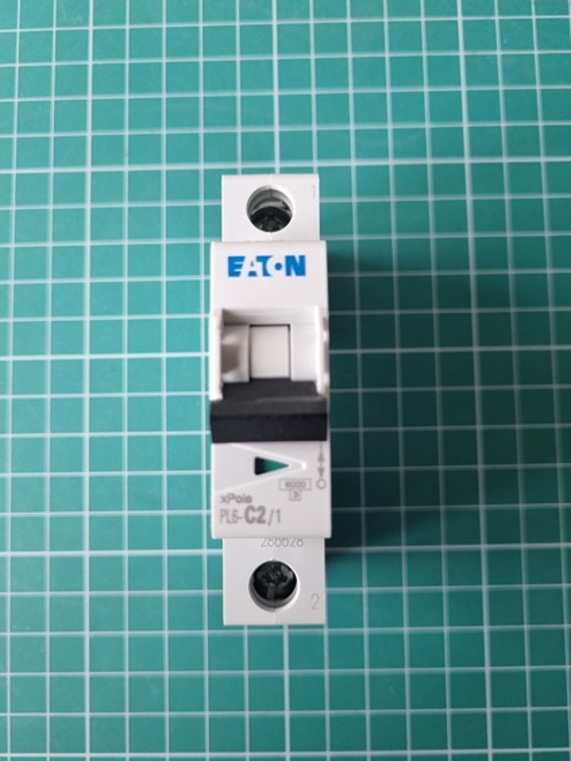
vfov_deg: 67.3
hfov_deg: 53.1
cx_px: 286
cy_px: 380
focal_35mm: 26
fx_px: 572
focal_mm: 5.4
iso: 160
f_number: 1.8
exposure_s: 1/100
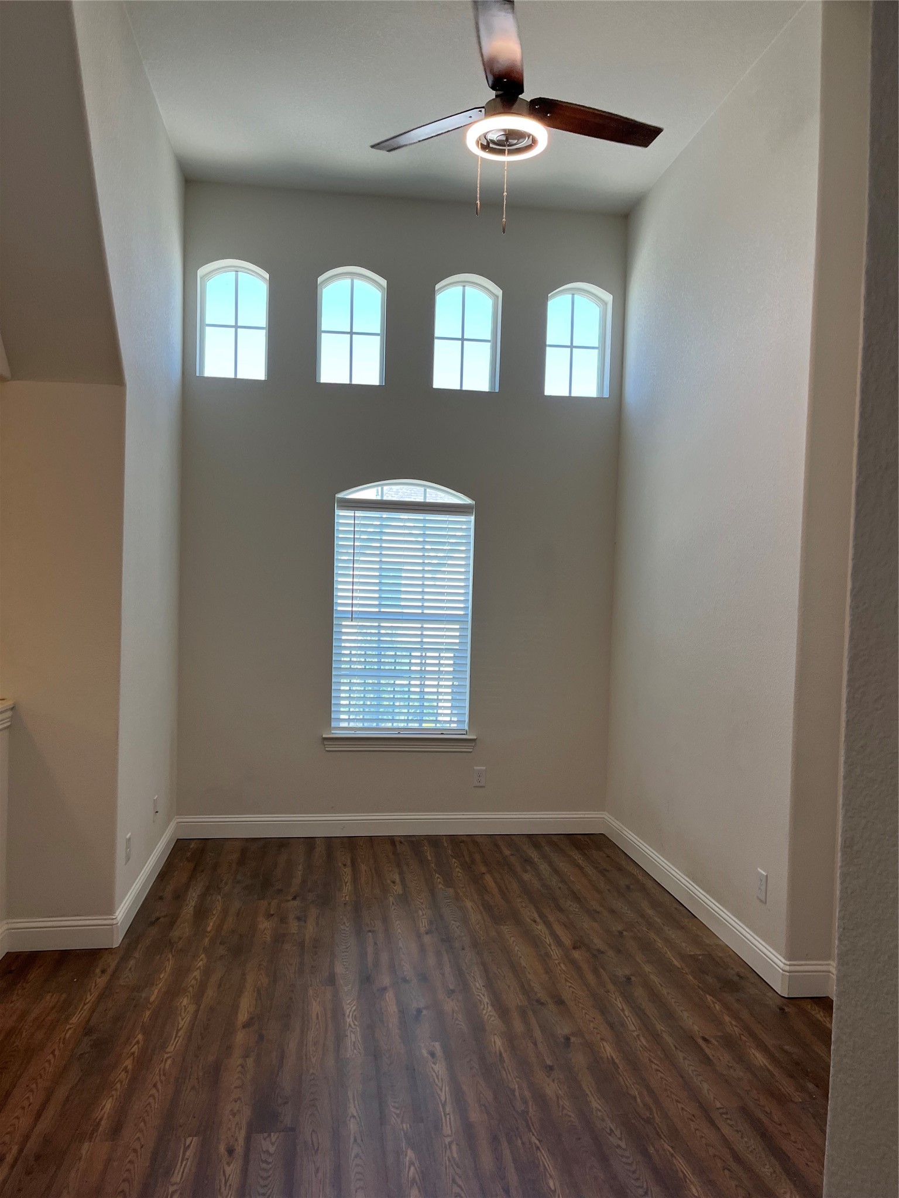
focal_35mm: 26
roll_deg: -1.3
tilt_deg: -2.2
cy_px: 599
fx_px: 900
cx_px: 450
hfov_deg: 53.1
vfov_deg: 67.3
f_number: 1.6
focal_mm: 5.1
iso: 64
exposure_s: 1/120
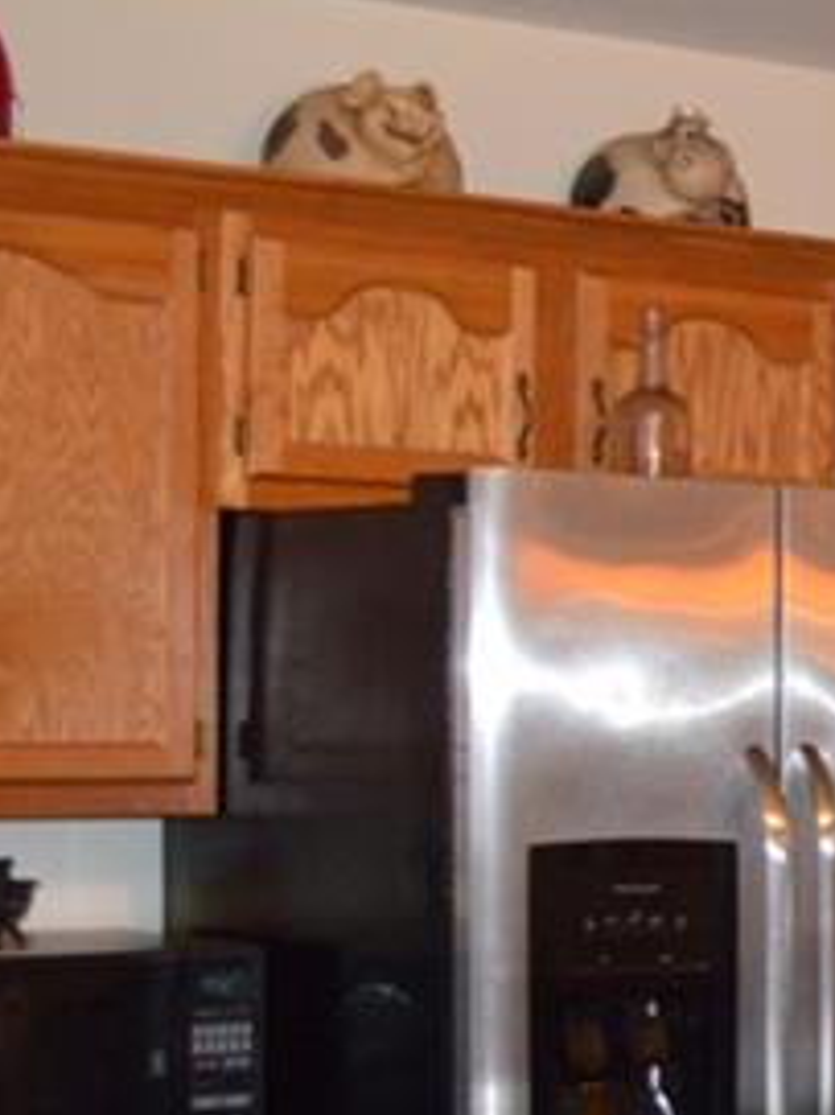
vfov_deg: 17.9
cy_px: 835
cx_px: 1937
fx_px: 3508
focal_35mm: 109
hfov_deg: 11.5
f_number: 3.8
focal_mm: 20
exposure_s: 1/60
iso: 720
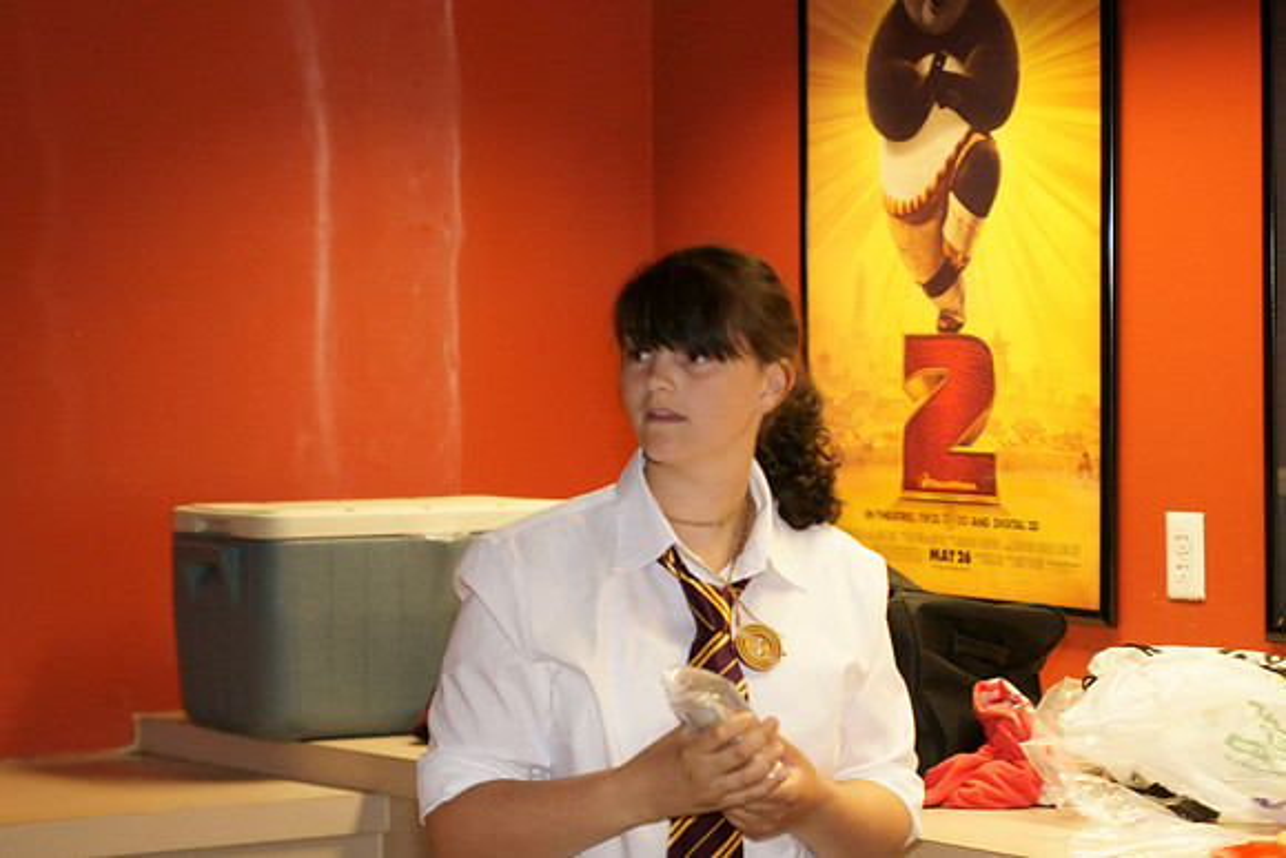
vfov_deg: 12.2
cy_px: 429
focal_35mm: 112
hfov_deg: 18.2
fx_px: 4020
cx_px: 643
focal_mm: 75
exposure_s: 1/125
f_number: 2.8
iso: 800
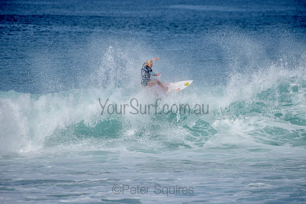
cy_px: 102
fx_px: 4251
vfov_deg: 2.8
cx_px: 153
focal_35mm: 500
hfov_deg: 4.1
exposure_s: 1/2500
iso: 250
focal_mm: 500
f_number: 6.3
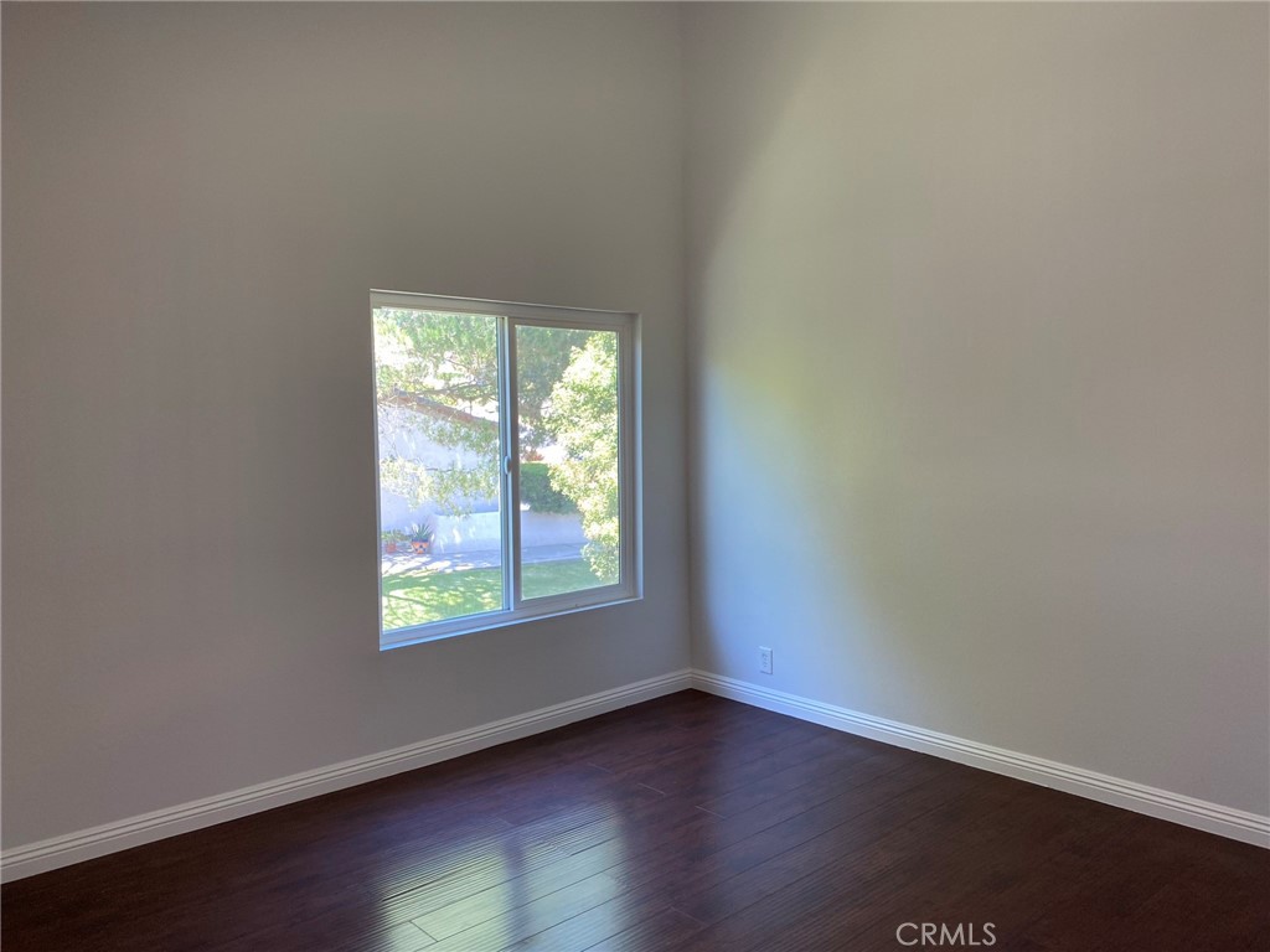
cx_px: 635
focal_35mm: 26
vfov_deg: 53.1
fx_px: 954
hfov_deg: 67.3
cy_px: 476
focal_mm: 4.25
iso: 80
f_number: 1.8
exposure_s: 1/60
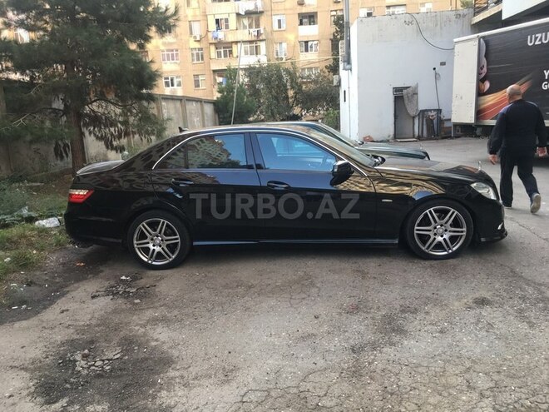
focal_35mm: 29
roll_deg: +2.5
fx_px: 460
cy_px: 206
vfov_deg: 48.2
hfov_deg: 61.7
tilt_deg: -10.5
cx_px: 274
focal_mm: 4.15
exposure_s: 1/100
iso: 40
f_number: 2.2
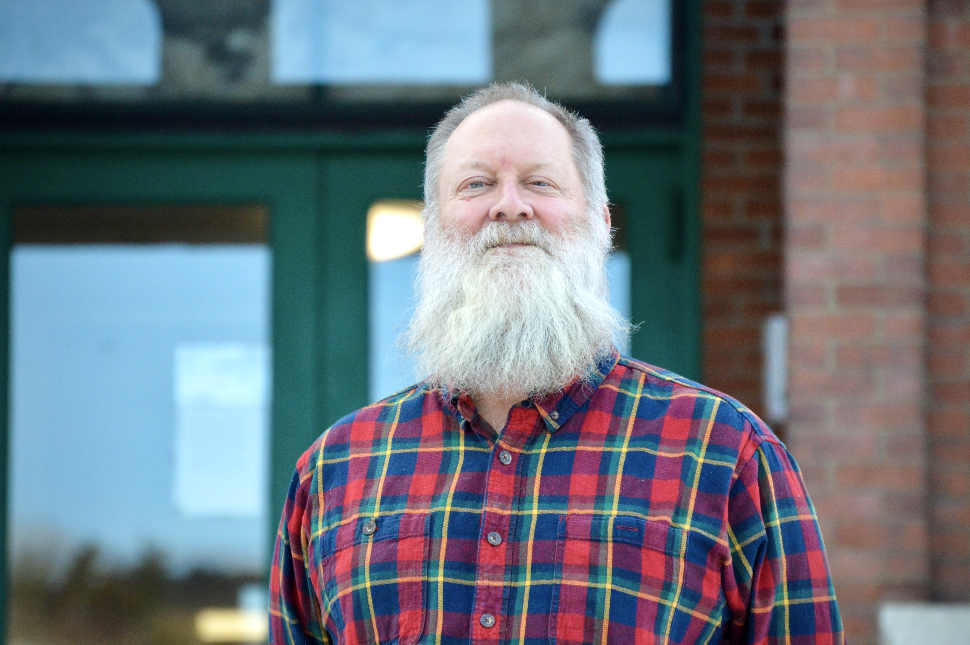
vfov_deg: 5.5
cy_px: 322
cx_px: 485
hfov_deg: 8.3
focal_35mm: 248
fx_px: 6662
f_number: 5.3
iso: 1250
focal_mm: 165
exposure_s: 1/500
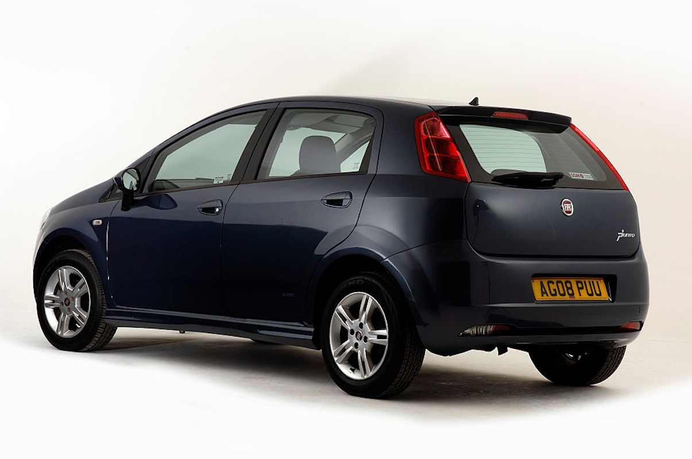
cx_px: 346
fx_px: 1728
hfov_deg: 22.6
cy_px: 230
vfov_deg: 15.1
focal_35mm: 90
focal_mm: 60
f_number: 11
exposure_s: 1/100
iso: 100
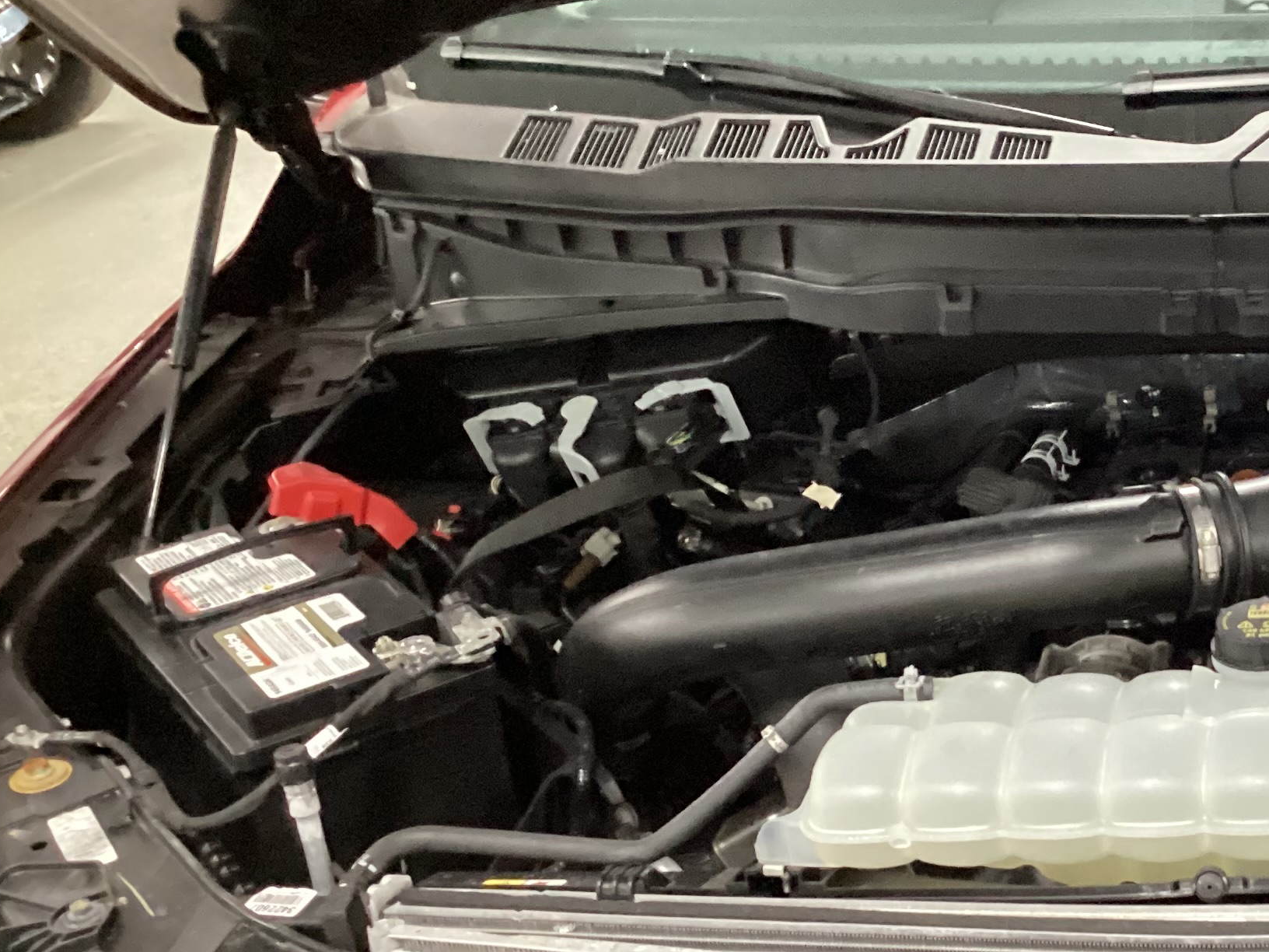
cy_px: 548
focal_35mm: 62
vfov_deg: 23.6
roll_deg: +7.1
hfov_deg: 29.4
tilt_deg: -25.8
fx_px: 2273
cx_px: 1232
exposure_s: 1/30
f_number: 2.4
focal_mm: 3.3
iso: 640
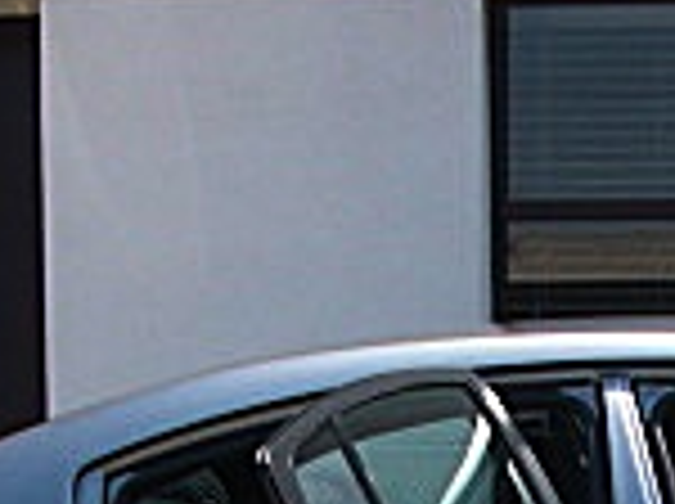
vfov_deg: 9.2
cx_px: 774
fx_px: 2998
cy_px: 878
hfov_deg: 12.6
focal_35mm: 154
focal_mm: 6.3
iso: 50
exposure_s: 1/400
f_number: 2.8
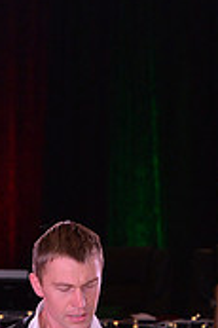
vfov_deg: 4.5
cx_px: 20
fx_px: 4114
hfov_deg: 3.0
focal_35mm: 452
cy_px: 538
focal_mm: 135
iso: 2000
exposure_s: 1/250
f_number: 7.1
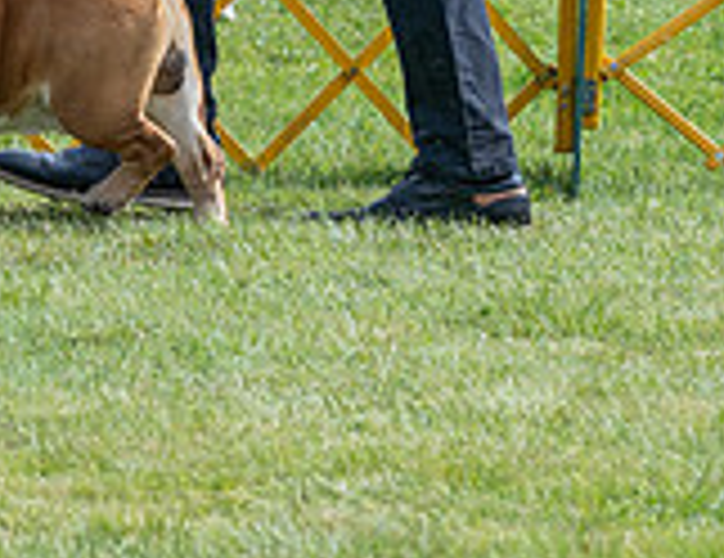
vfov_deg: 2.9
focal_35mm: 516
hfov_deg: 3.8
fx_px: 10898
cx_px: -13
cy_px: -333
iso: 320
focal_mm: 130
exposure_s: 1/1250
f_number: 5.6
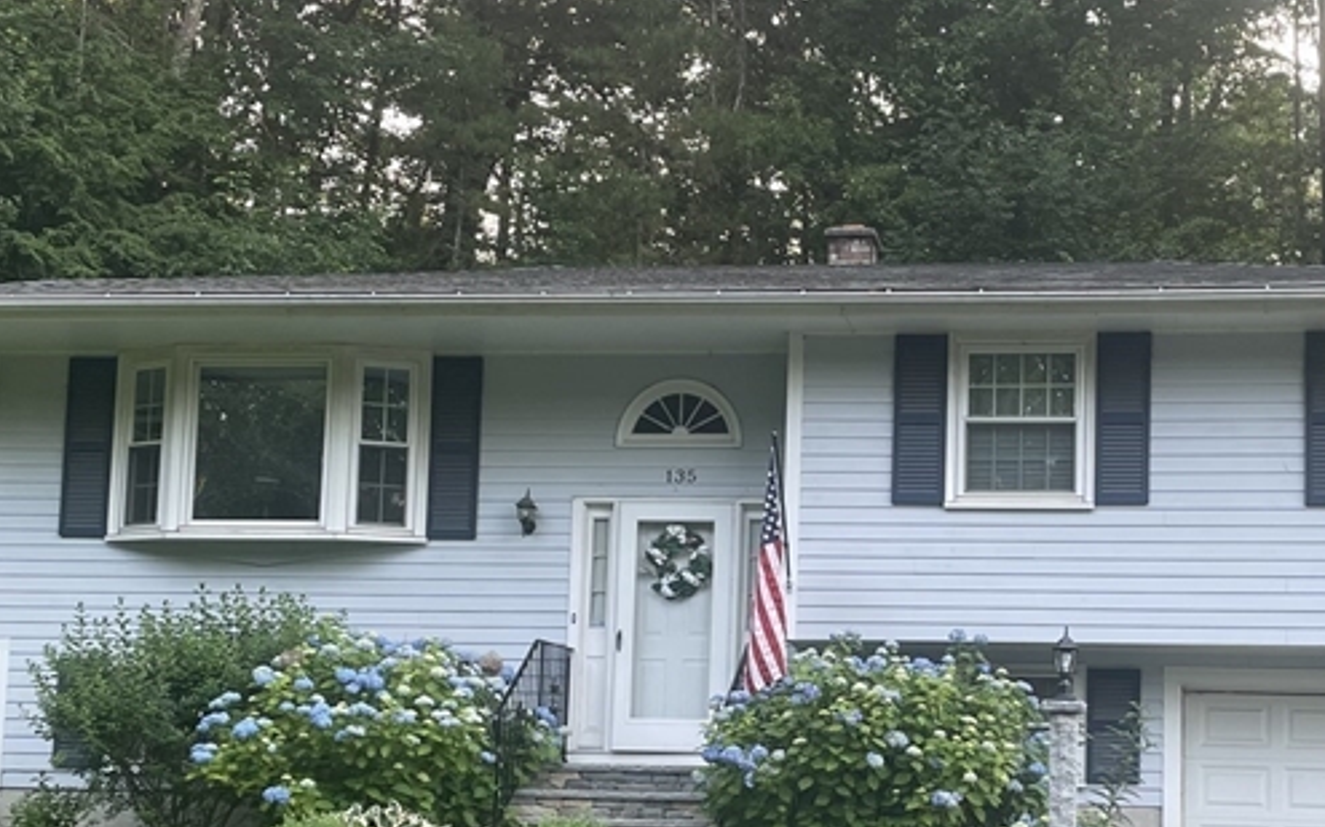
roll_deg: -1.1
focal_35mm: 57
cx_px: 894
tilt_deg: +7.2
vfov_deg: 22.4
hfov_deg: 35.3
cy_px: 661
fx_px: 2058
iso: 50
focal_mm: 4.2
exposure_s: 1/121
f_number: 1.6
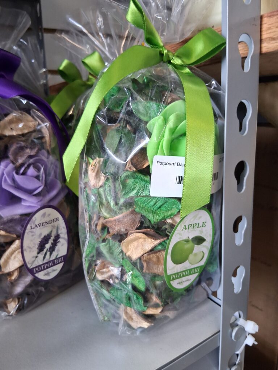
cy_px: 185
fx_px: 278
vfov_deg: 67.3
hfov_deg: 53.1
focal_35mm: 26
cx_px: 139
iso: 250
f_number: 1.8
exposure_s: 1/50
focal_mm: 3.98
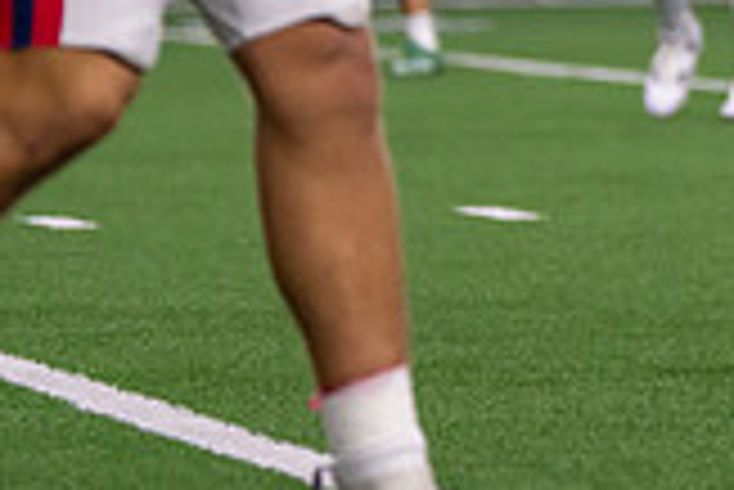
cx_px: 1297
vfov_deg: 2.9
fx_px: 9734
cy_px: -459
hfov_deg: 4.3
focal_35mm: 477
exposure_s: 1/1000
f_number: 2.8
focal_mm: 113
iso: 2000
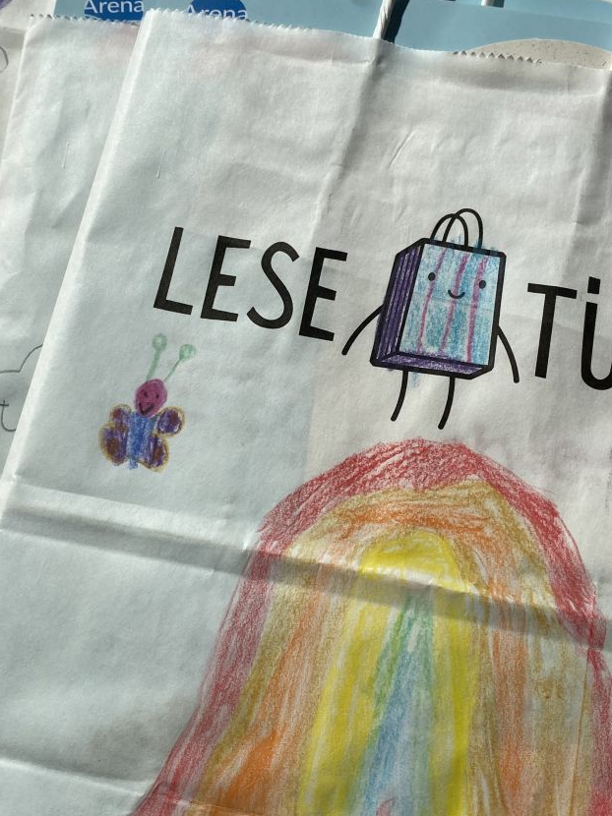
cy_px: 404
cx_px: 320
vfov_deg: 40.4
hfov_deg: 30.9
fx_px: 1108
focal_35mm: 47
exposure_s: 1/7692
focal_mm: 4.25
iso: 32
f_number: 1.8
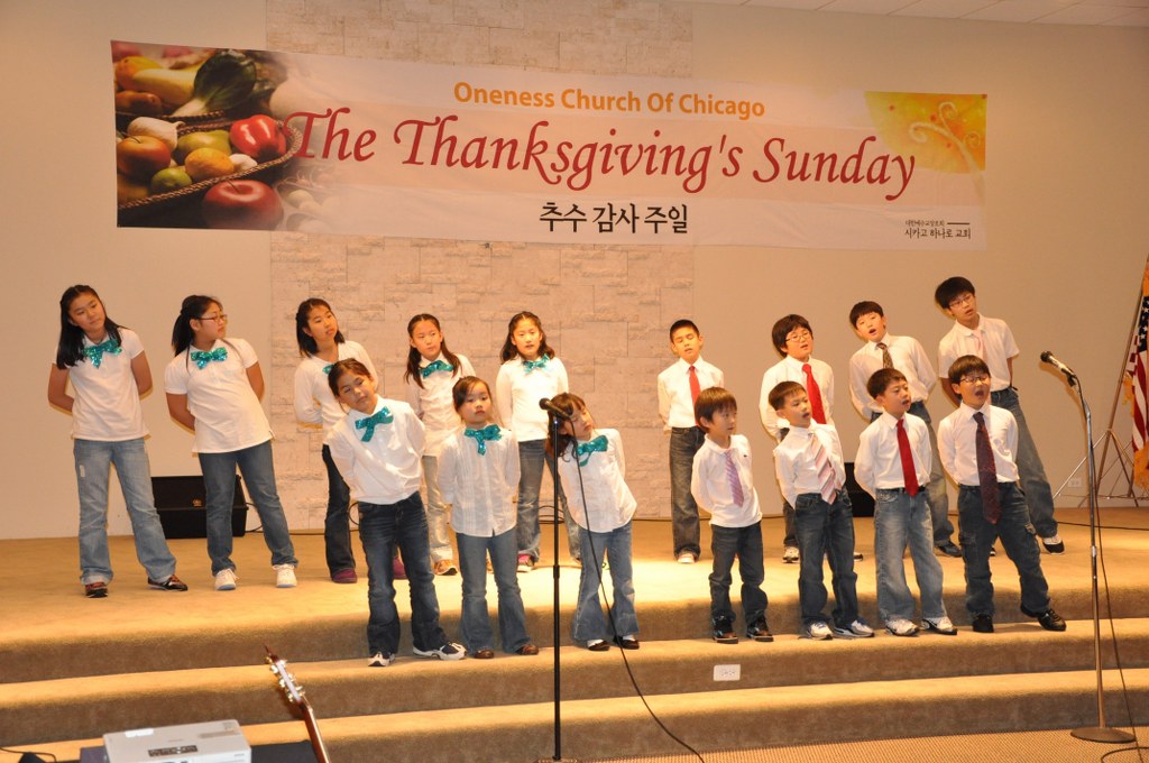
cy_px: 382
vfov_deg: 26.4
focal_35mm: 51
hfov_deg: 38.9
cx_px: 574
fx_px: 1626
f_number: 5
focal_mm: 34
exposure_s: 1/60
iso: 1600
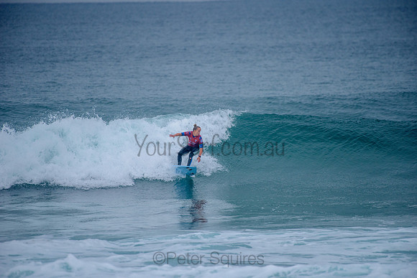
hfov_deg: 4.1
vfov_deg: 2.8
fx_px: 5794
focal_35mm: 500
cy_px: 139
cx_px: 208
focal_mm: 500
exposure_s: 1/2000
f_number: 5.6
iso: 400
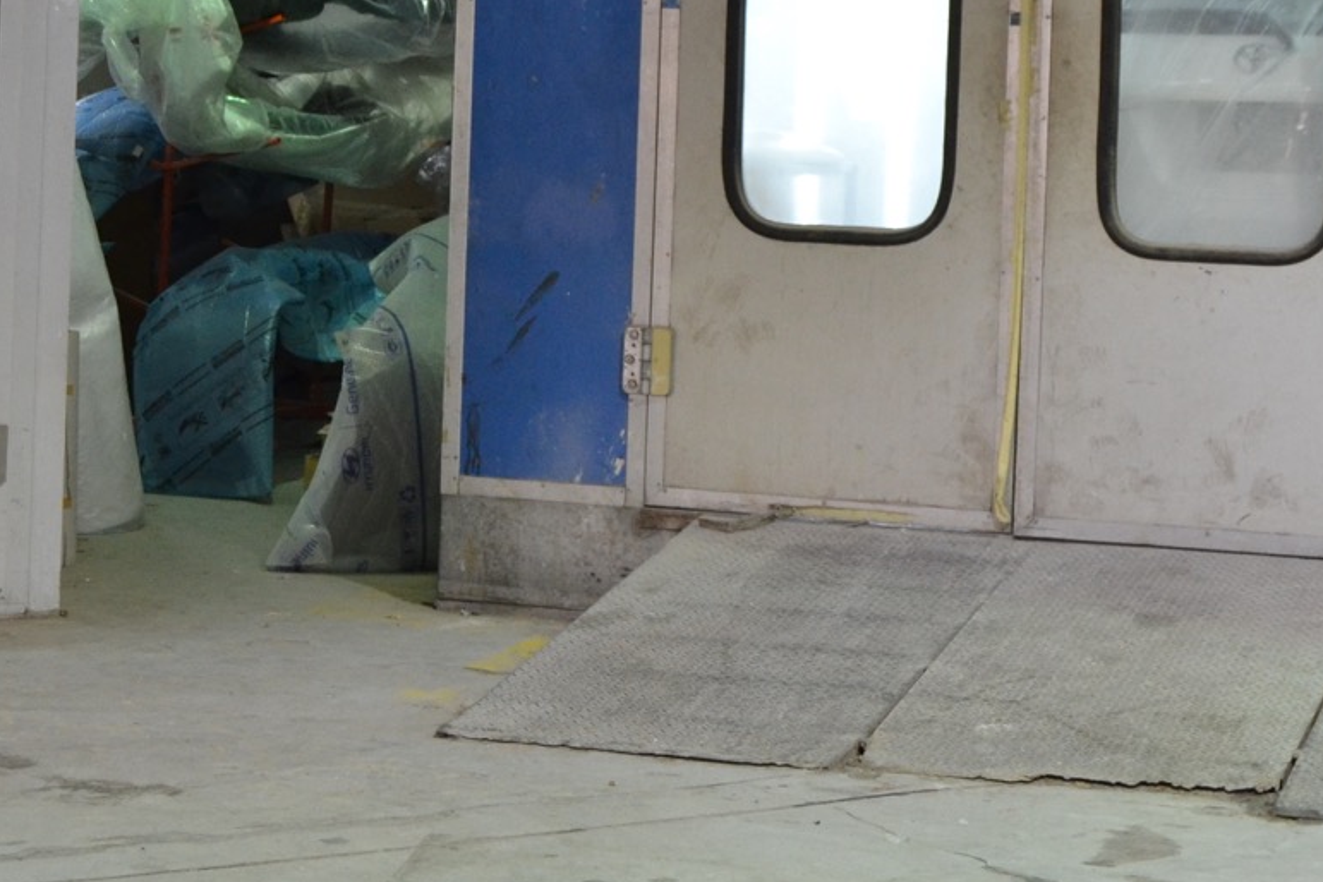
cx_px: 769
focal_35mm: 98
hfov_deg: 20.8
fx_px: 3601
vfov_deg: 13.8
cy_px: 79
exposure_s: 1/50
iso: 800
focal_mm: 28
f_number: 4.5
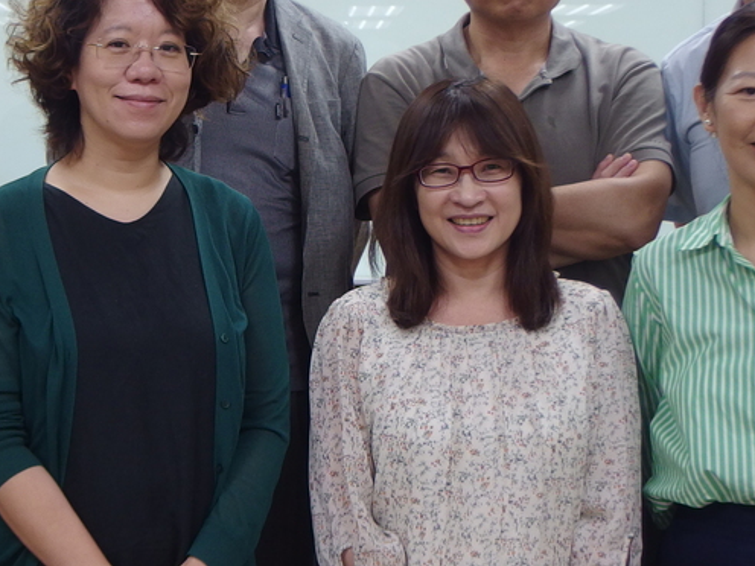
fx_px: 2007
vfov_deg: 16.0
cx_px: 233
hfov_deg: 21.2
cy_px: 169
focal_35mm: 92
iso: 125
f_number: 2
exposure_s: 1/60
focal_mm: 8.1
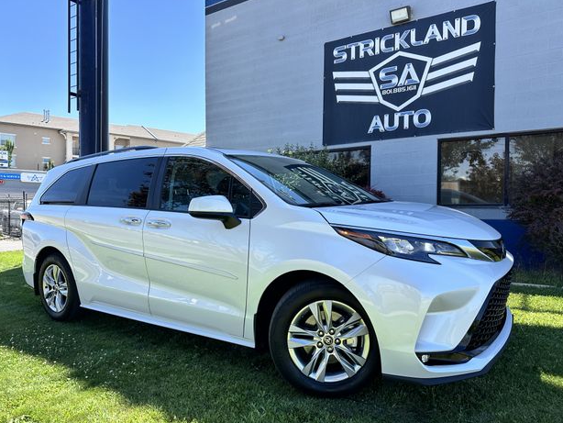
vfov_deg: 54.9
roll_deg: -0.5
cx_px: 275
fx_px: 407
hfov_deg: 69.4
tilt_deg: -0.7
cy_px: 217
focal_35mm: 25
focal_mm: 6.86
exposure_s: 1/1321
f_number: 1.78
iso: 80
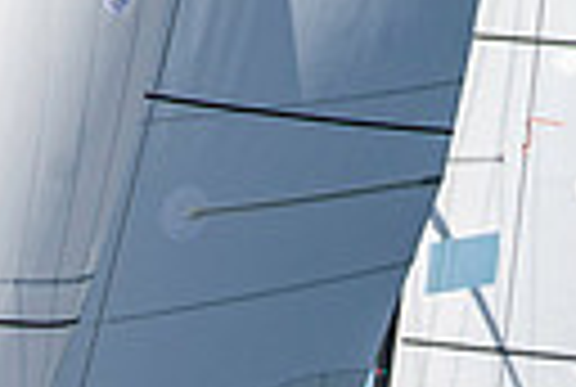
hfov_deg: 2.3
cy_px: 752
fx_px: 14498
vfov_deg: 1.5
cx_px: 432
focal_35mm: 904
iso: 500
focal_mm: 200
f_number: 5.6
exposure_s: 1/4000
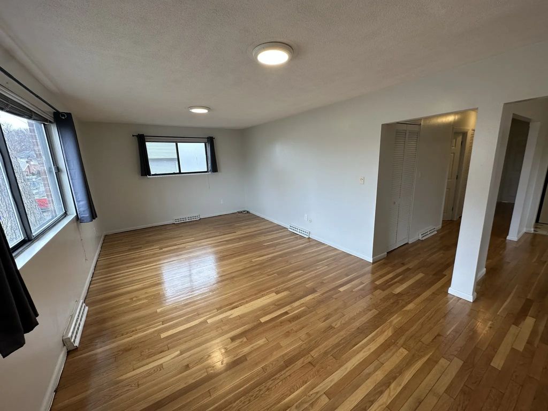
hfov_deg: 102.1
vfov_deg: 85.7
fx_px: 222
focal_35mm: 14
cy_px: 206
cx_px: 274
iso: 64
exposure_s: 1/120
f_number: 2.2
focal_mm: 2.22
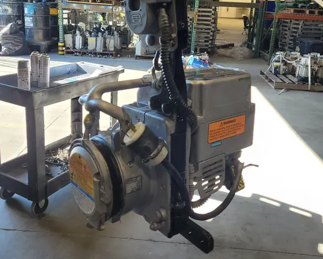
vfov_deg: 42.6
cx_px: 162
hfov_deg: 52.8
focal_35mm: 34
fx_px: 325
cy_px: 81
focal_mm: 5.4
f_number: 1.8
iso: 40
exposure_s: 1/120
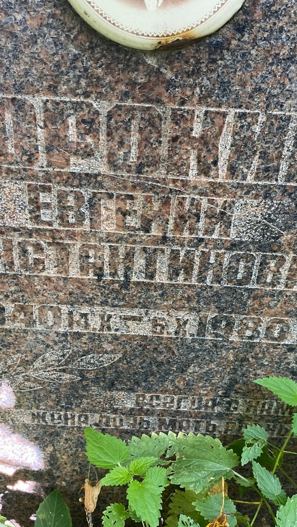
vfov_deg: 52.8
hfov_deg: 31.2
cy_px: 263
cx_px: 152
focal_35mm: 38
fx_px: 532
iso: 125
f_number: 1.8
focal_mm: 4.25
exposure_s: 1/121
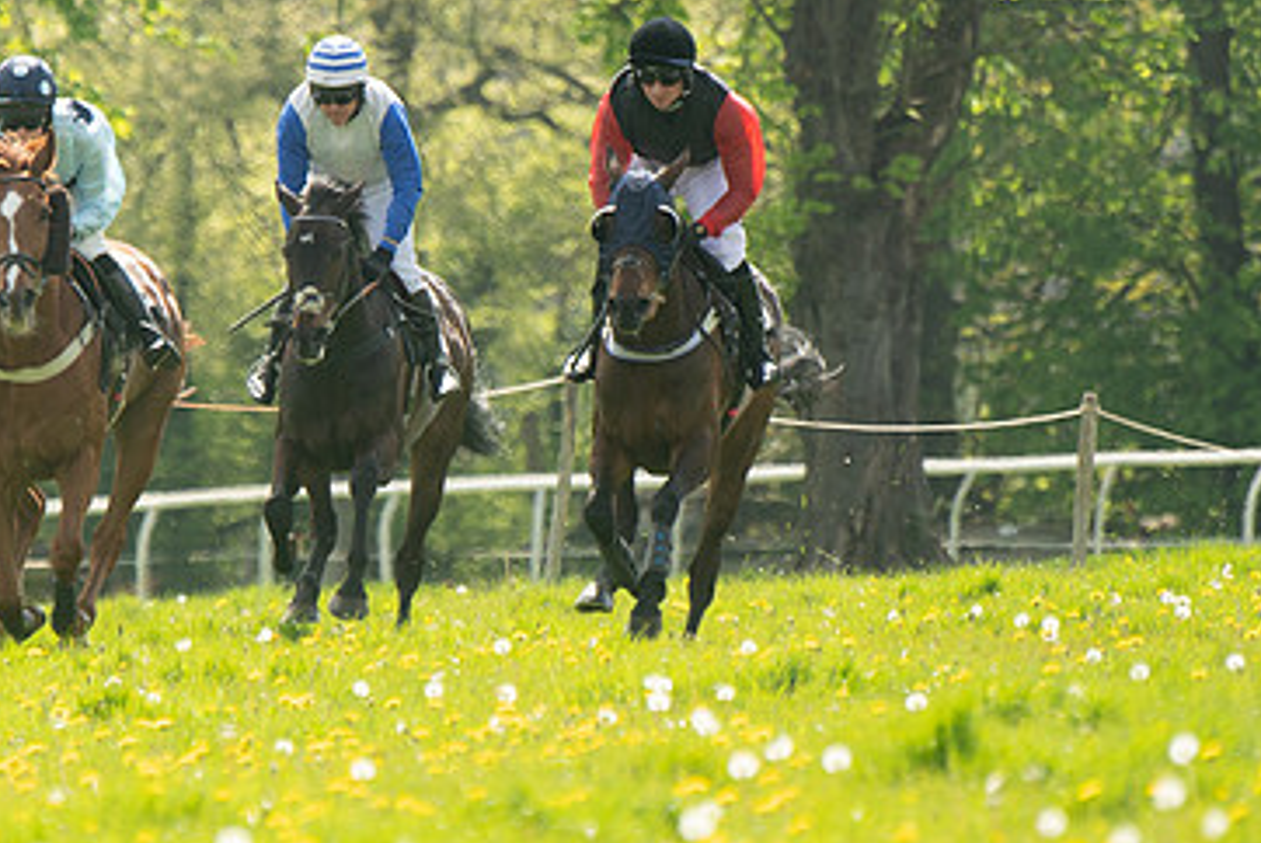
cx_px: 327
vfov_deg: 2.4
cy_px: 444
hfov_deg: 3.6
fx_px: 20192
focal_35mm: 576
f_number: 4
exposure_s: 1/1250
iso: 400
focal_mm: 240
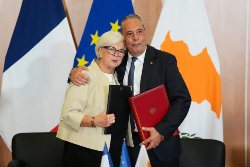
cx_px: 125
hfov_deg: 19.5
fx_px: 729
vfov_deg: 13.0
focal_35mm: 105
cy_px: 84
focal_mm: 105
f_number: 2.8
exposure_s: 1/500
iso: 3200
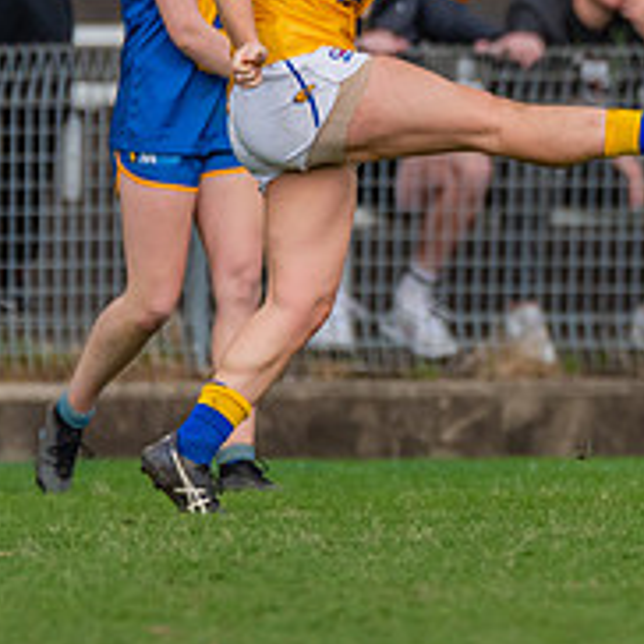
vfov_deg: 0.9
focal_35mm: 1947
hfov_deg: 0.9
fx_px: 40981
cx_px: 491
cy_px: 86
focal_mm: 600
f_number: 6.3
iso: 900
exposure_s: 1/1600
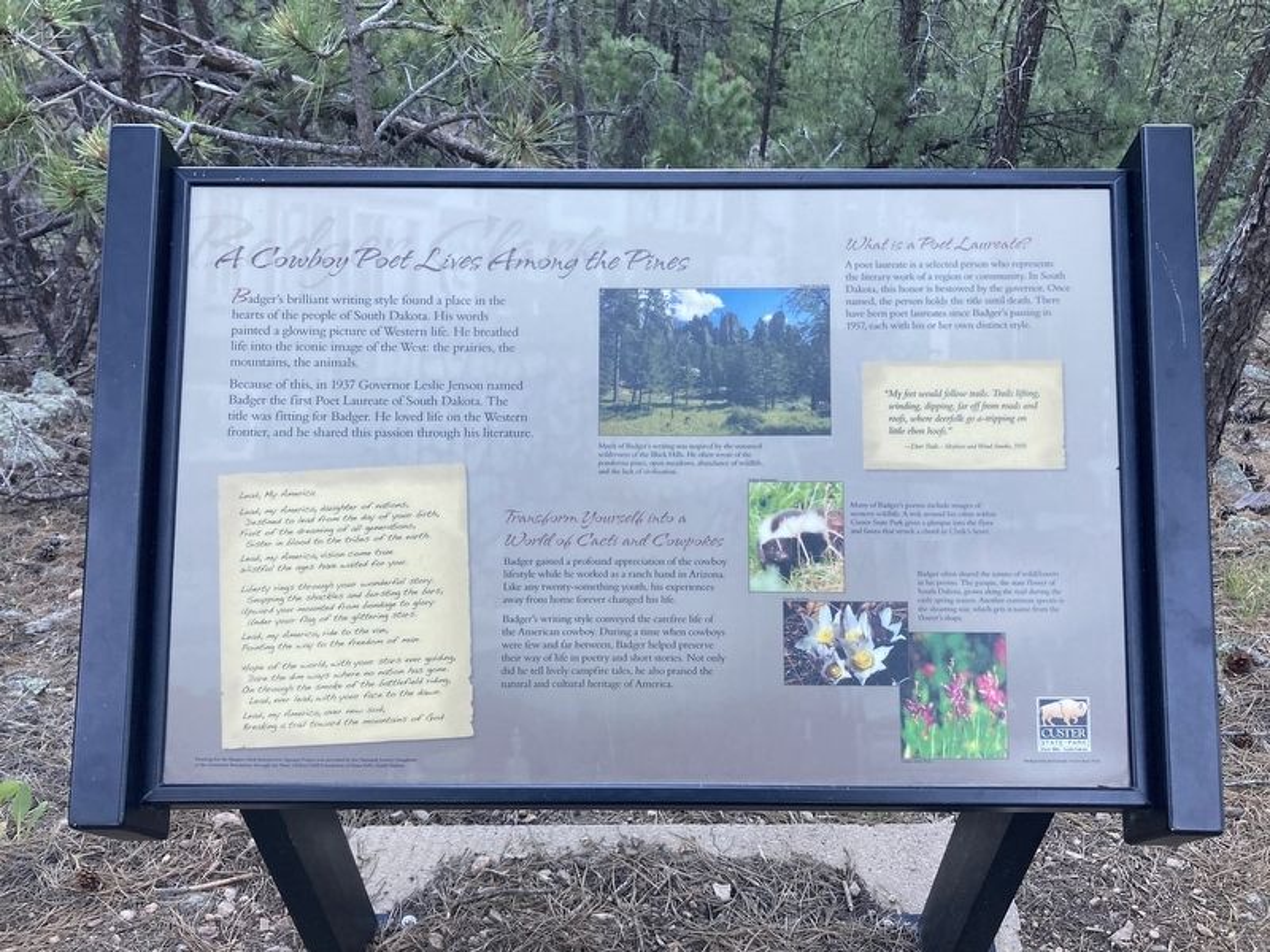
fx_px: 1027
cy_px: 476
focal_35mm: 28
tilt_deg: -37.0
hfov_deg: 63.4
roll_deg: +2.8
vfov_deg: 49.7
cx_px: 635
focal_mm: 3.99
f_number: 1.8
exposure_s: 1/117
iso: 80
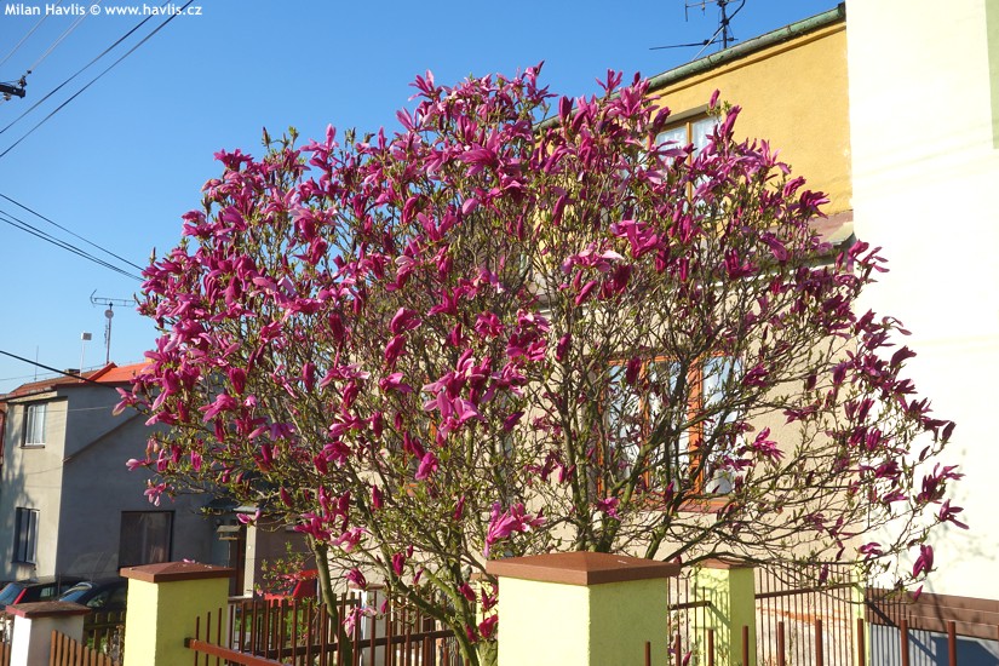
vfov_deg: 36.9
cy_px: 333
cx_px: 500
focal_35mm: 36
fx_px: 999
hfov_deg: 53.1
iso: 125
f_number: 5.6
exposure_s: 1/500
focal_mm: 13.42
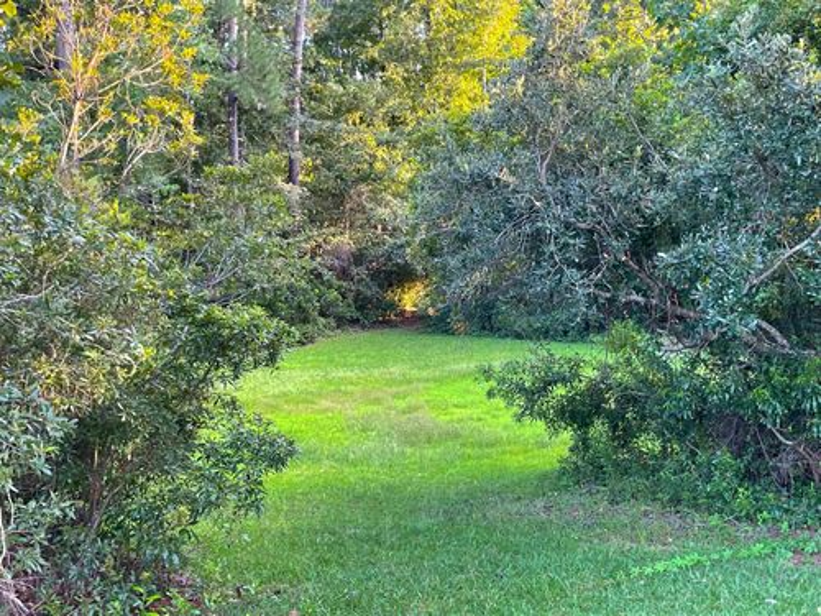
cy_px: 308
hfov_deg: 41.2
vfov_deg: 31.5
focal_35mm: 46
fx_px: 1091
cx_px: 410
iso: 80
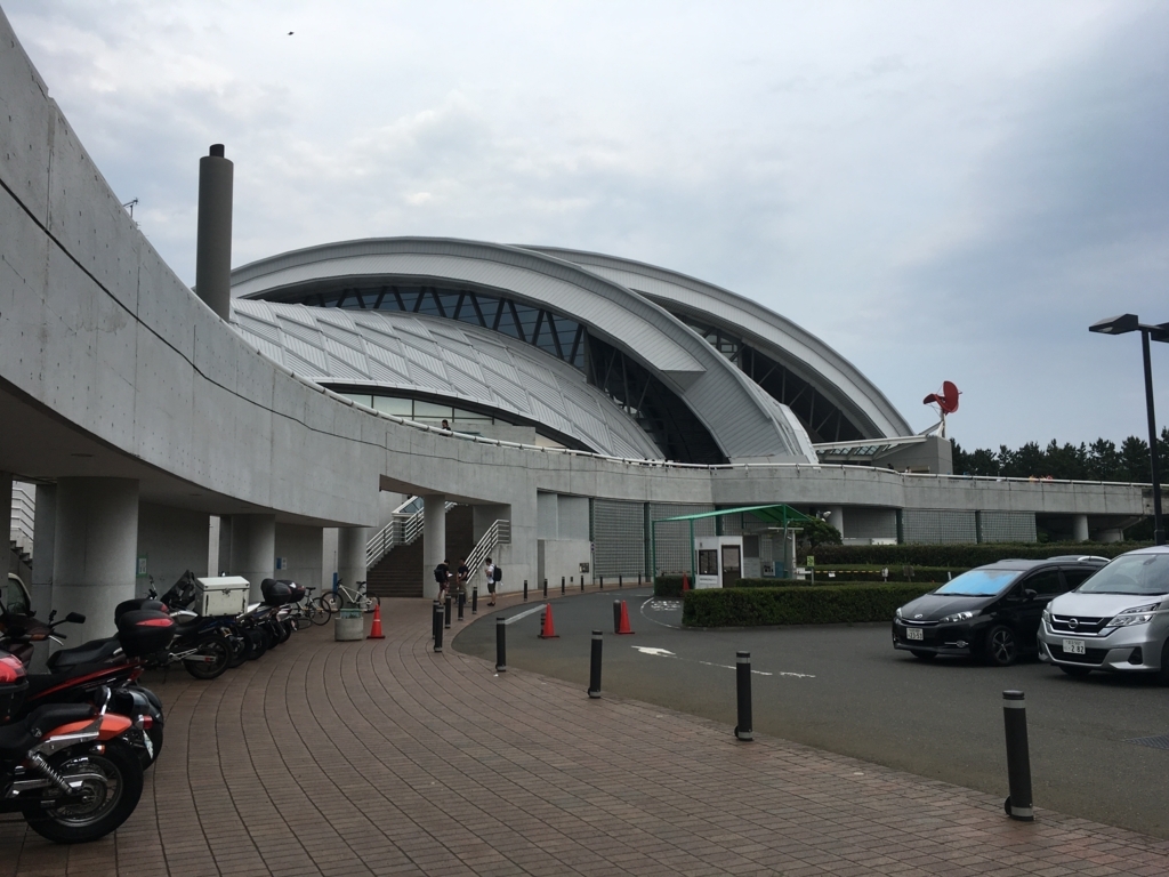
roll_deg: +1.9
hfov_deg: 61.7
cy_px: 438
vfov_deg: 48.2
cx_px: 584
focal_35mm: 29
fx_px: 979
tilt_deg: +7.3
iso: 25
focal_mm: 4.15
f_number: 2.2
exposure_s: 1/503
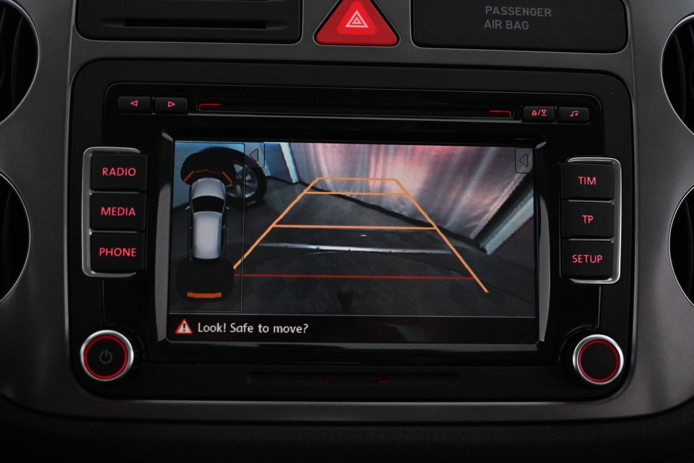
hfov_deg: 49.6
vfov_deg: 34.2
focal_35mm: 39
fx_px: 752
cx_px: 347
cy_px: 232
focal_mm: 26
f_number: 4.5
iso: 3600
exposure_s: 1/40
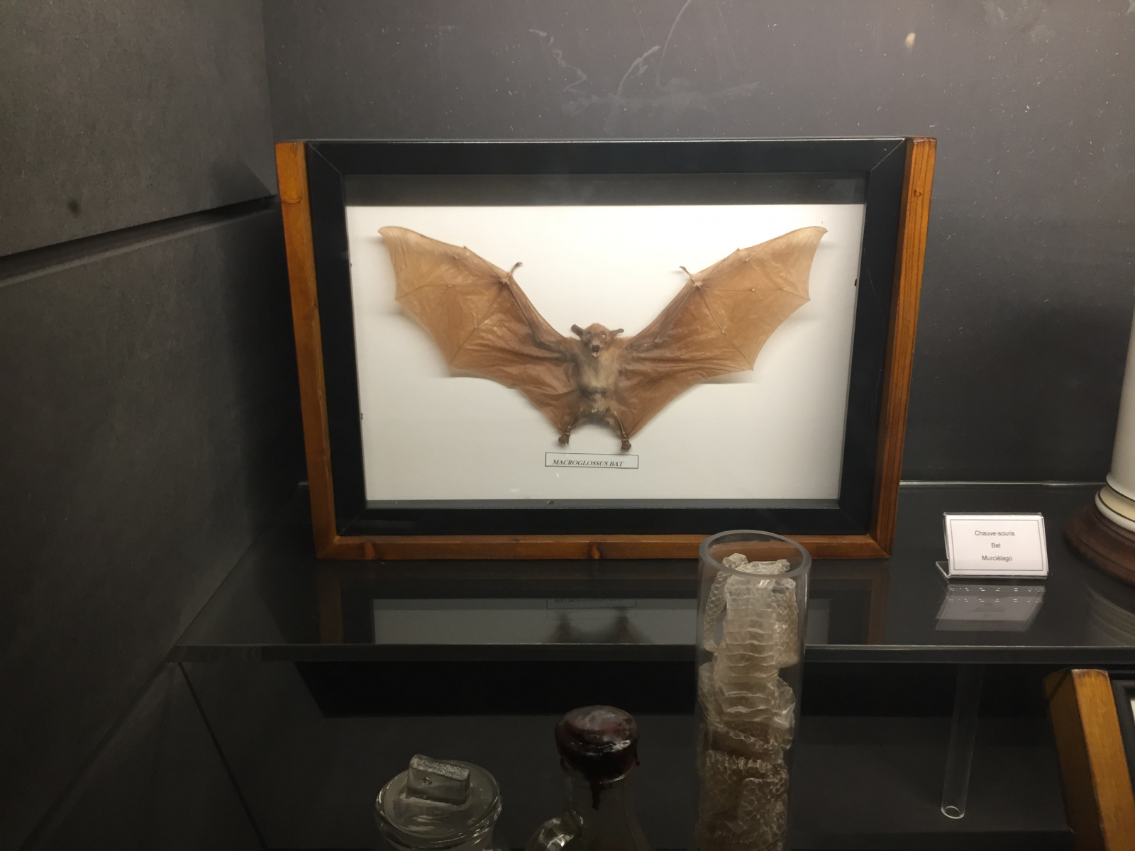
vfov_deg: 48.2
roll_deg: +0.0
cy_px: 426
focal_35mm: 29
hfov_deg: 61.7
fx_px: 951
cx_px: 568
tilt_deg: -16.1
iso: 100
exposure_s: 1/33
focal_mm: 4.15
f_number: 2.2
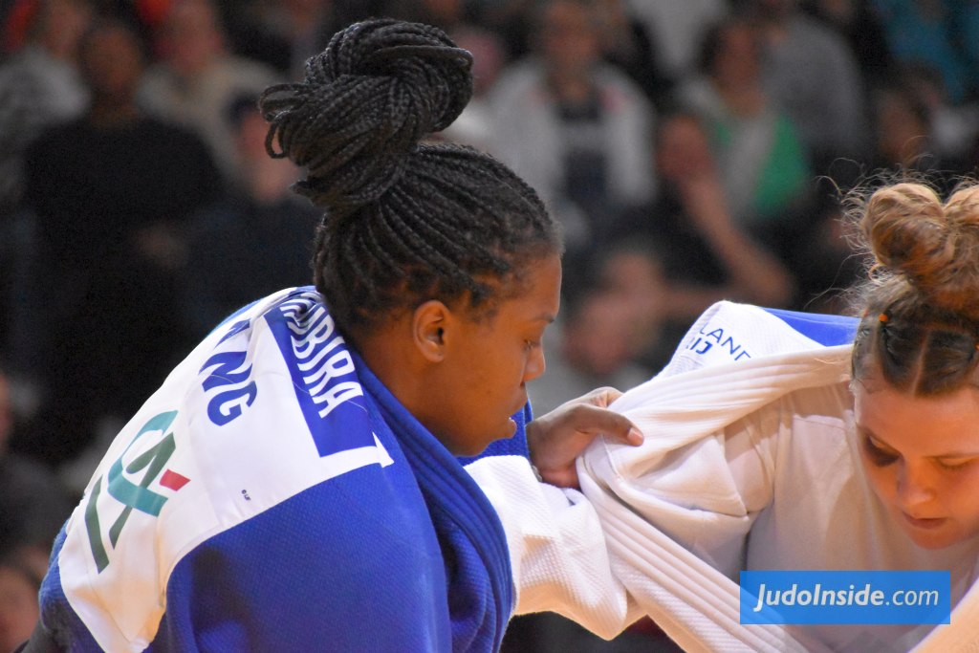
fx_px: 12238
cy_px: 326
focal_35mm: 450
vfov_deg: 3.1
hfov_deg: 4.6
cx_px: 490
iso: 12800
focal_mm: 300
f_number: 7.1
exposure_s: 1/640
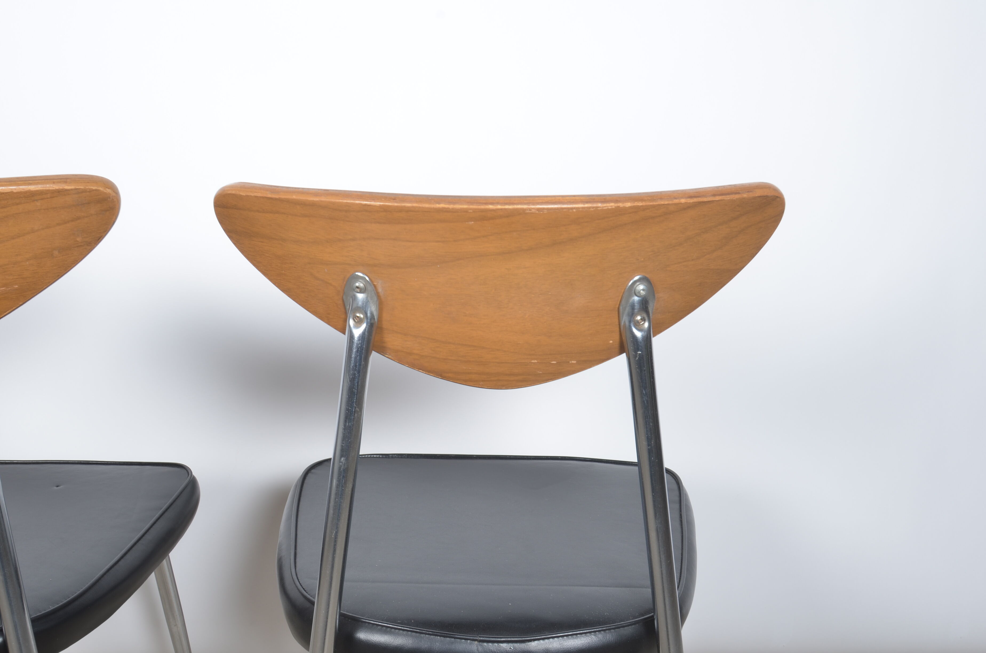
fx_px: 984
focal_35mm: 36
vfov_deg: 36.7
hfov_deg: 53.2
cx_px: 493
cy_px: 326
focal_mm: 24
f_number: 11
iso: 100
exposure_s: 1/125
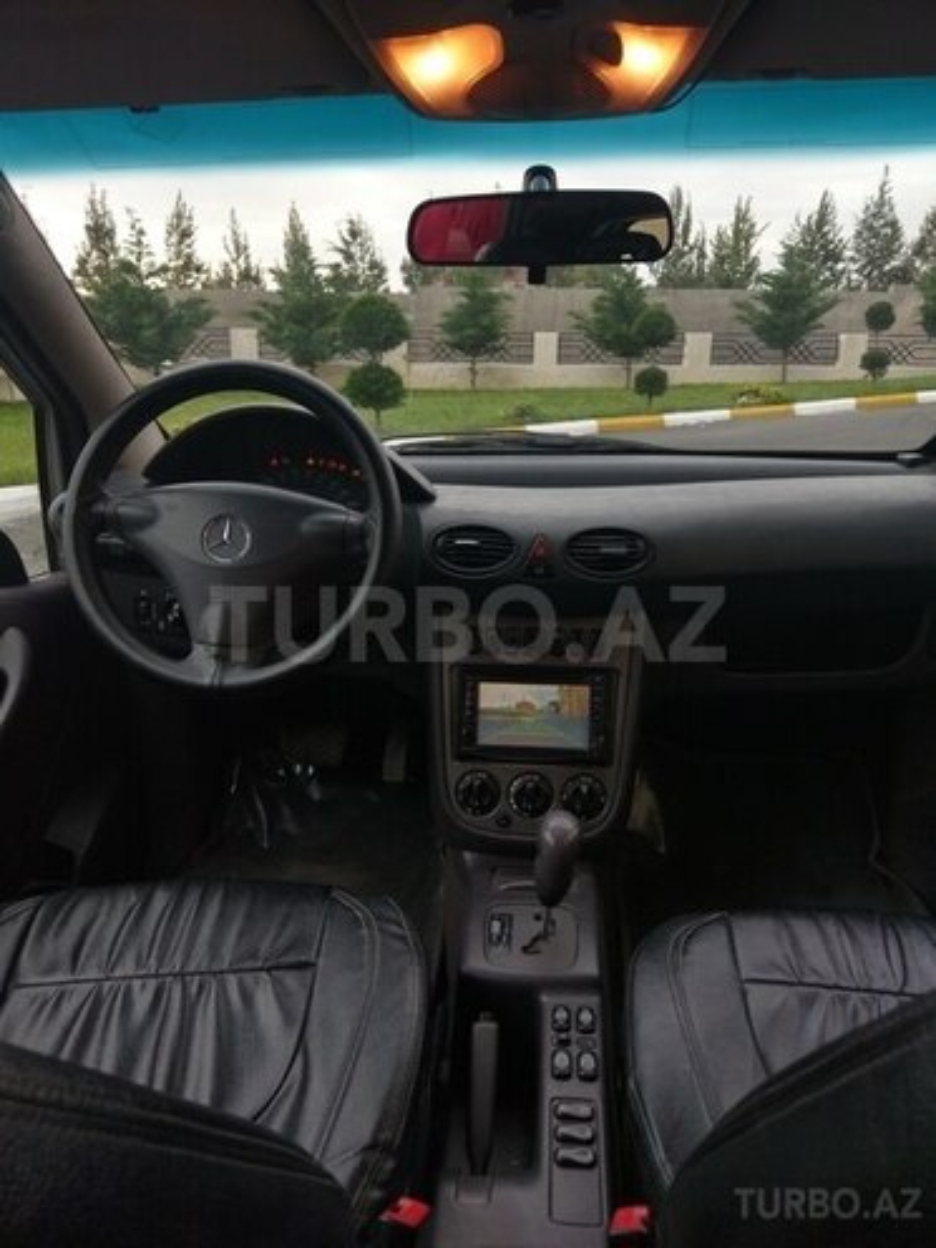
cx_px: 468
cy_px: 624
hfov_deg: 53.1
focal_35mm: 26
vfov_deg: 67.3
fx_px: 937
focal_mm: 4.58
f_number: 1.8
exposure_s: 1/121
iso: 100
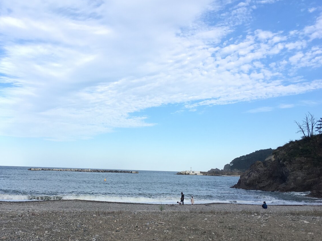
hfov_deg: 49.7
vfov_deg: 38.6
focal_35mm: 37
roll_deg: -2.8
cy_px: 129
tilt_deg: +6.0
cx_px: 121
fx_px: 344
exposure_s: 1/509
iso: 25
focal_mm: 4.15
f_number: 2.2
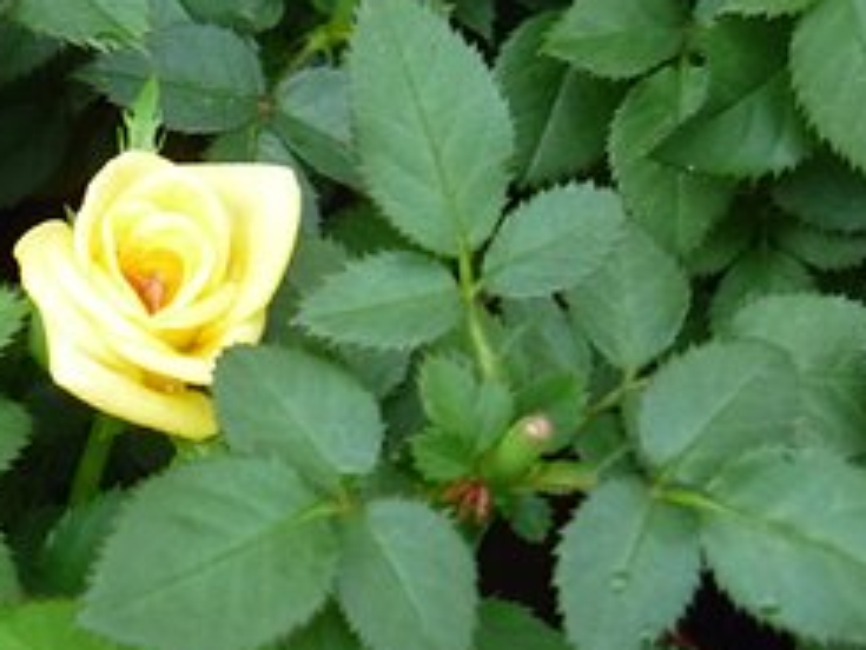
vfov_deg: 16.0
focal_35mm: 92
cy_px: 194
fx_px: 2303
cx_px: 145
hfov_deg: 21.0
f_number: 3.7
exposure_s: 1/40
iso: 400
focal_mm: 7.8
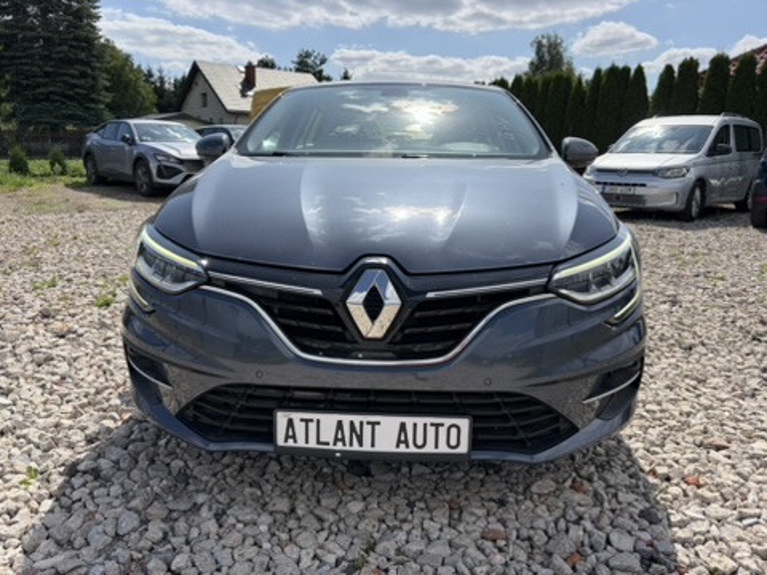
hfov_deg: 67.3
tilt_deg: -12.3
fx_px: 576
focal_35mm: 26
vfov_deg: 53.1
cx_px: 384
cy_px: 288
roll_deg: -0.7
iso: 64
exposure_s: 1/4608
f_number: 1.6
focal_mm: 5.96
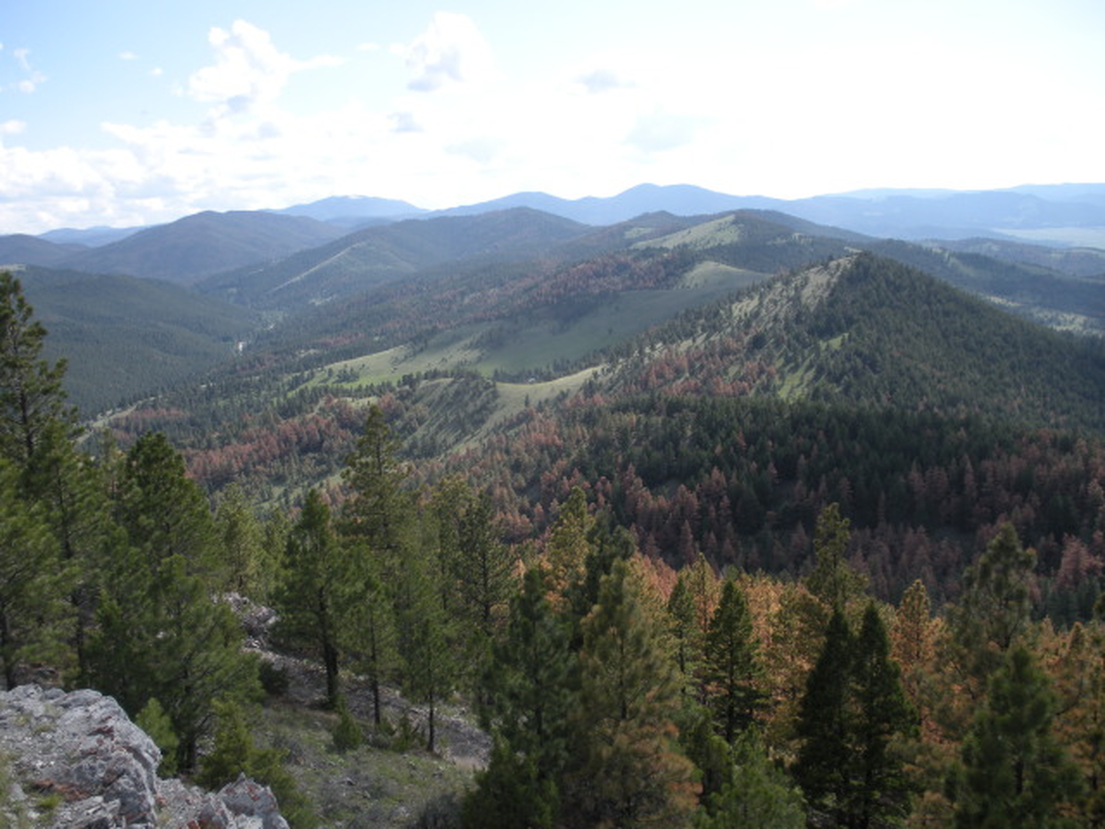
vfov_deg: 39.7
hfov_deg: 51.4
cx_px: 552
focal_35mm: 36
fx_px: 1149
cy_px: 414
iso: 64
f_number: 3.5
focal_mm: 6.3
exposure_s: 1/430
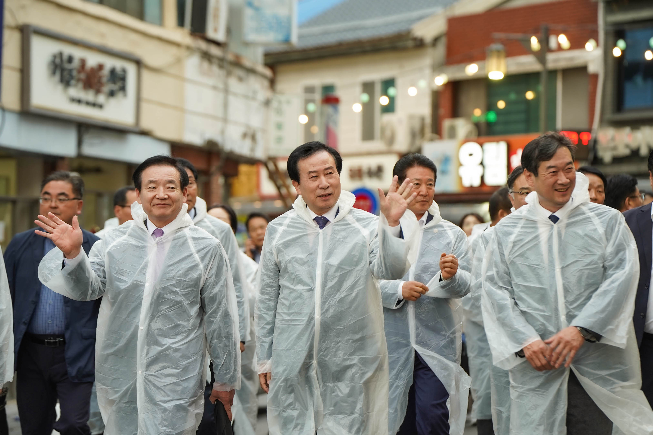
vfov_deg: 9.7
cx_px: 326
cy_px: 218
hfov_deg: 14.6
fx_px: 2557
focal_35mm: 141
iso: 640
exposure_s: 1/160
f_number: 4
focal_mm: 141
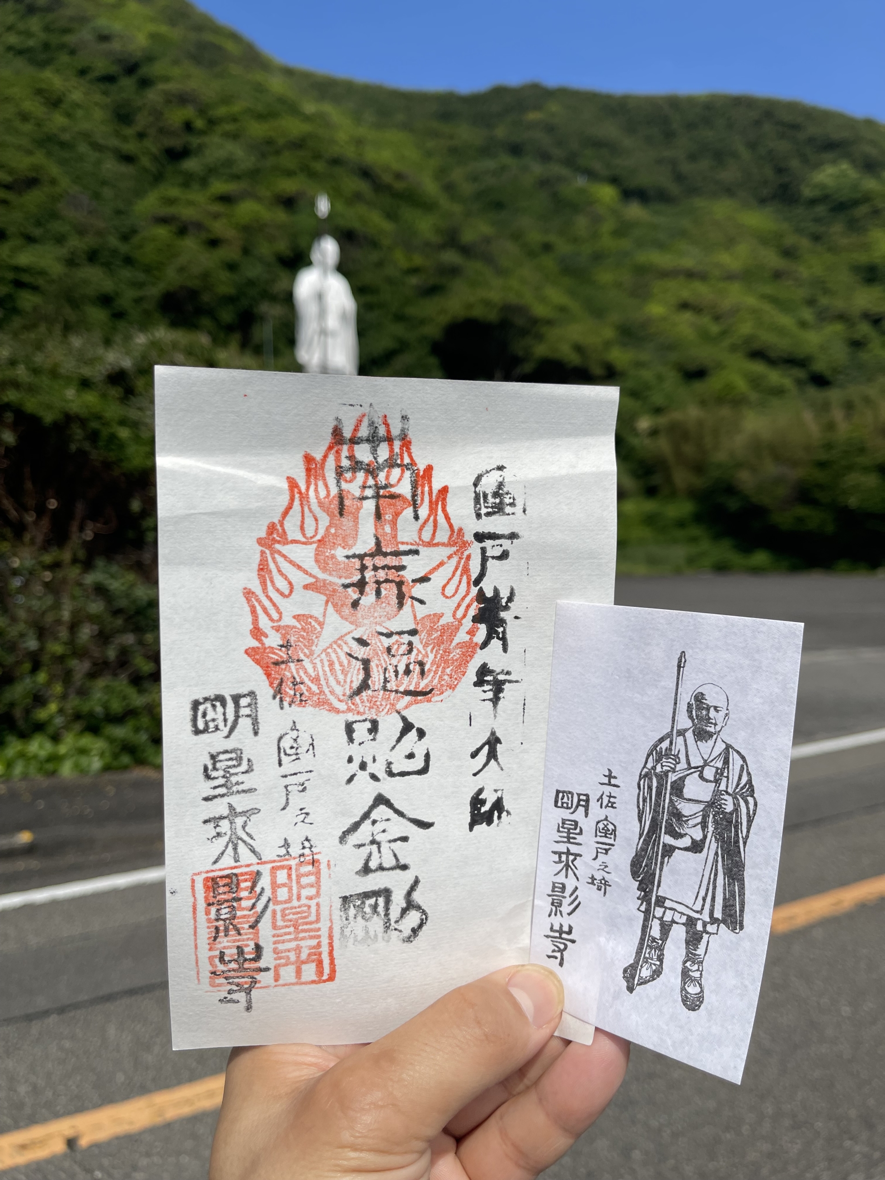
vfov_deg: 69.4
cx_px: 442
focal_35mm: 25
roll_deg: +0.9
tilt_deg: -1.7
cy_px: 590
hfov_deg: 54.9
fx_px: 852
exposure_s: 1/10989
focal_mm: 5.1
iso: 32
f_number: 1.6
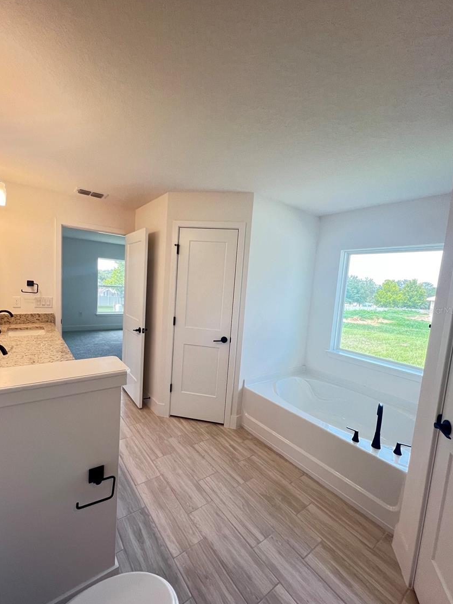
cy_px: 310
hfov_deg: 85.6
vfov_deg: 102.0
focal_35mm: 14
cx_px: 216
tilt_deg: -5.3
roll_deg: -3.7
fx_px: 244
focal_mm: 1.57
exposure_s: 1/120
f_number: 1.8
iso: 125
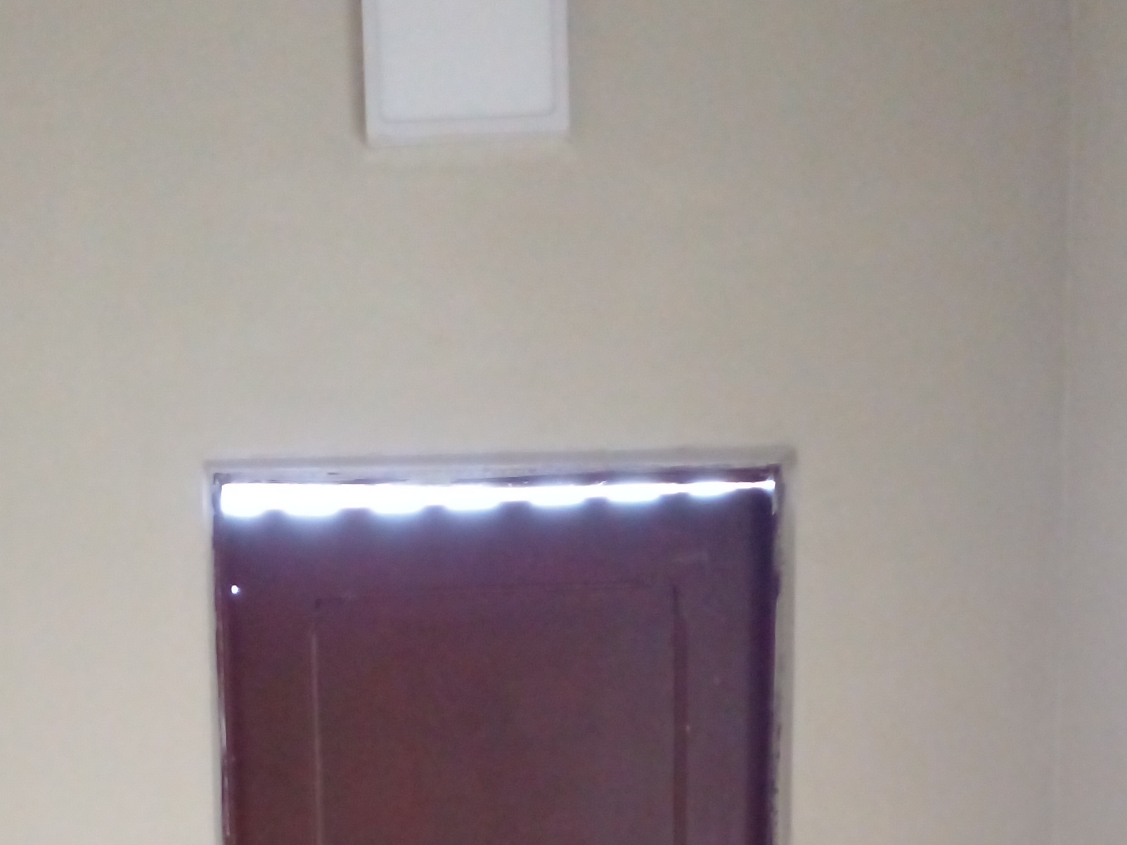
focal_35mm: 69
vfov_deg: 19.5
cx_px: 406
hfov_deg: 28.0
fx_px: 2246
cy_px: 1121
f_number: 1.9
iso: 400
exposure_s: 1/25
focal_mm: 3.6
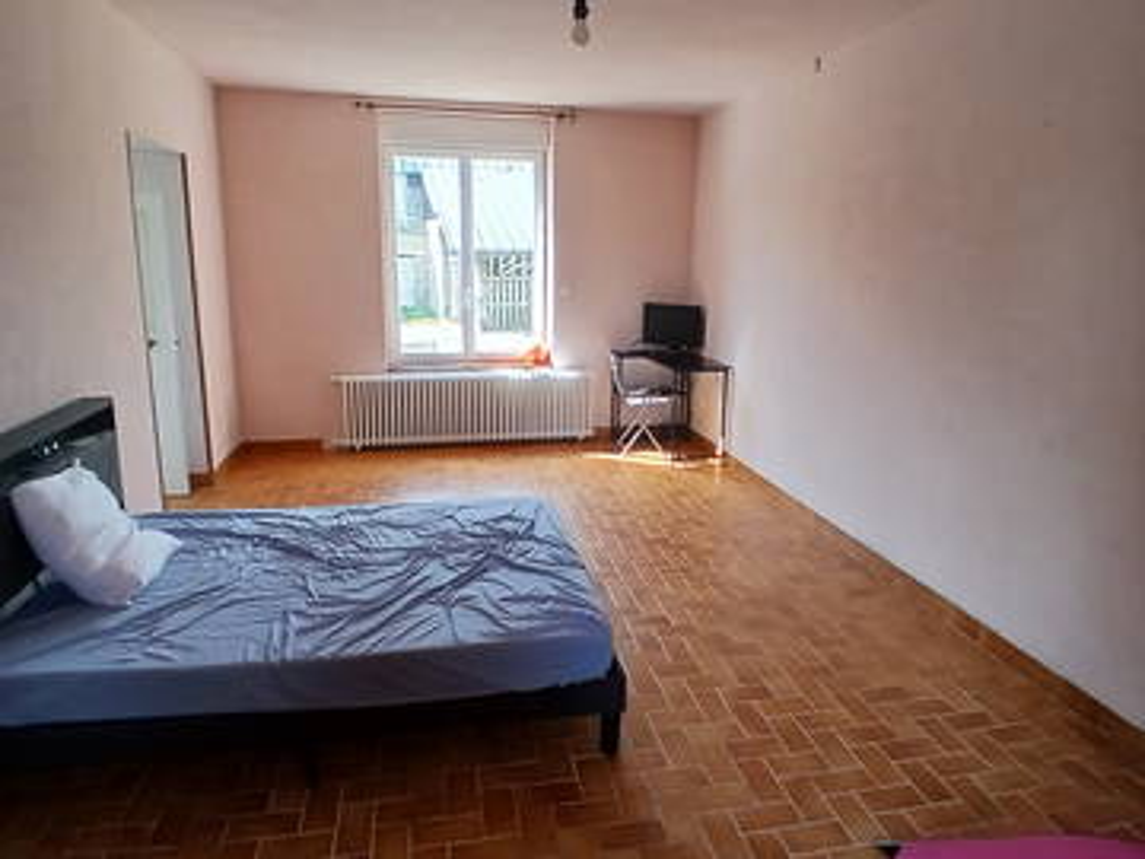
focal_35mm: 17
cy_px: 430
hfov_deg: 91.0
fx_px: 562
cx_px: 572
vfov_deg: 74.7
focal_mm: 1.4
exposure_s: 1/50
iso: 64
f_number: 2.2
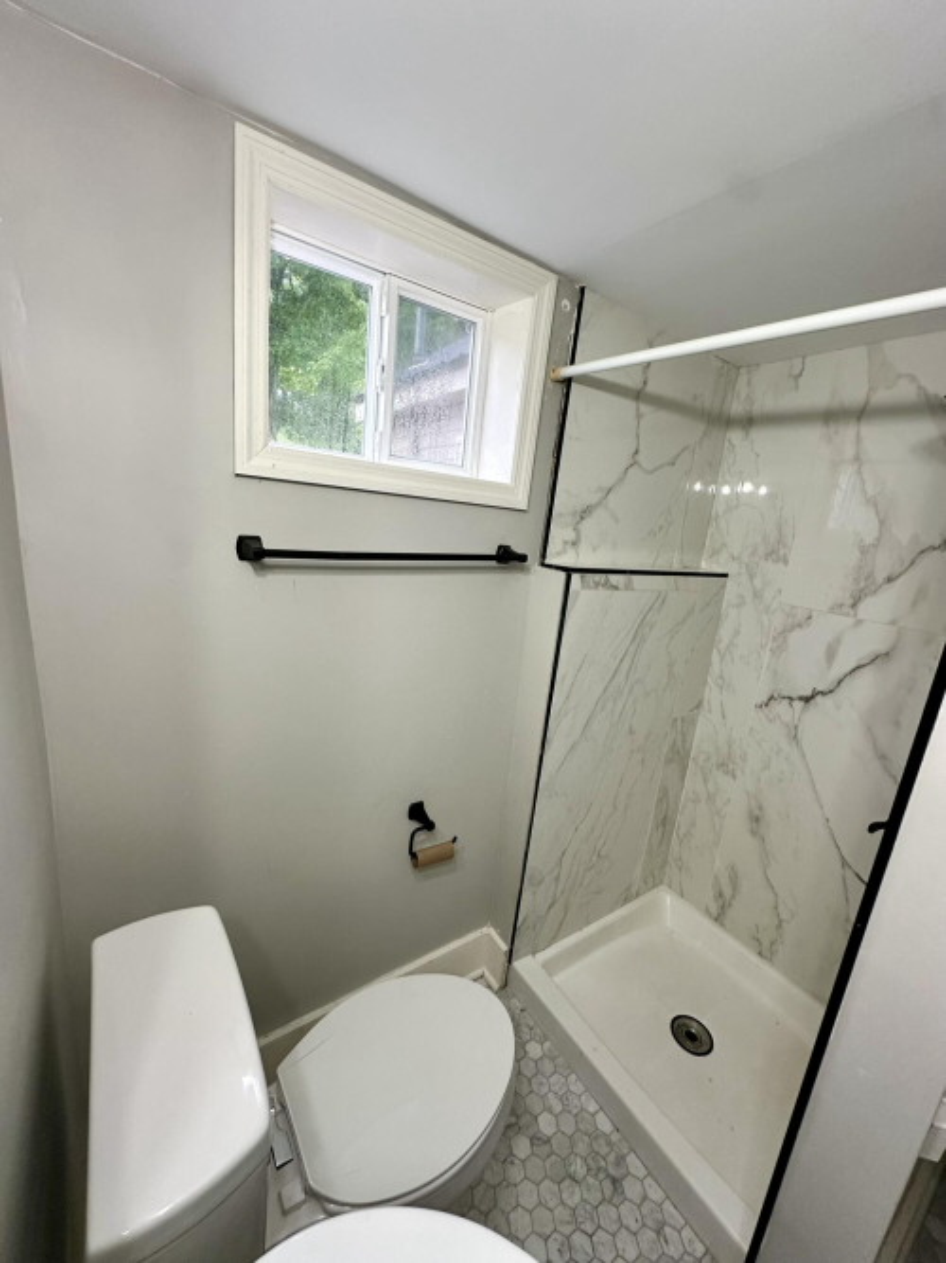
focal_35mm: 14
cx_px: 473
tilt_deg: -12.4
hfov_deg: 85.7
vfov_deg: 102.1
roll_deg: -6.8
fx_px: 510
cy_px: 632
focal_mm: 2.22
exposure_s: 1/120
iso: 160
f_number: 2.2
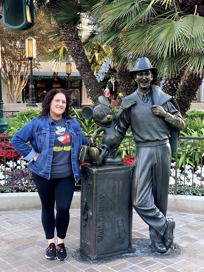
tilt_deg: -5.0
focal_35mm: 52
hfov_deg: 28.0
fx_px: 409
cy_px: 136
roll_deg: -0.6
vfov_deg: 36.8
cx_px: 102
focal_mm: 6
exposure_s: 1/92
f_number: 2.4
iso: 125
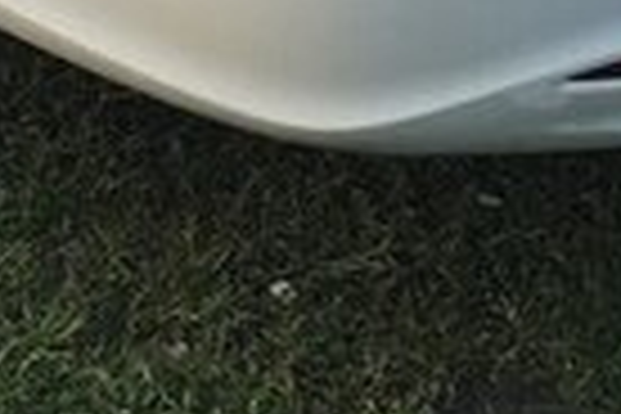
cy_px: -569
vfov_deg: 8.7
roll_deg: -0.7
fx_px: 2484
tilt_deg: -20.5
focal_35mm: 144
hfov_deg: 14.1
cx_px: 81
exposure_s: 1/60
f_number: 2.2
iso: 32
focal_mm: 4.15
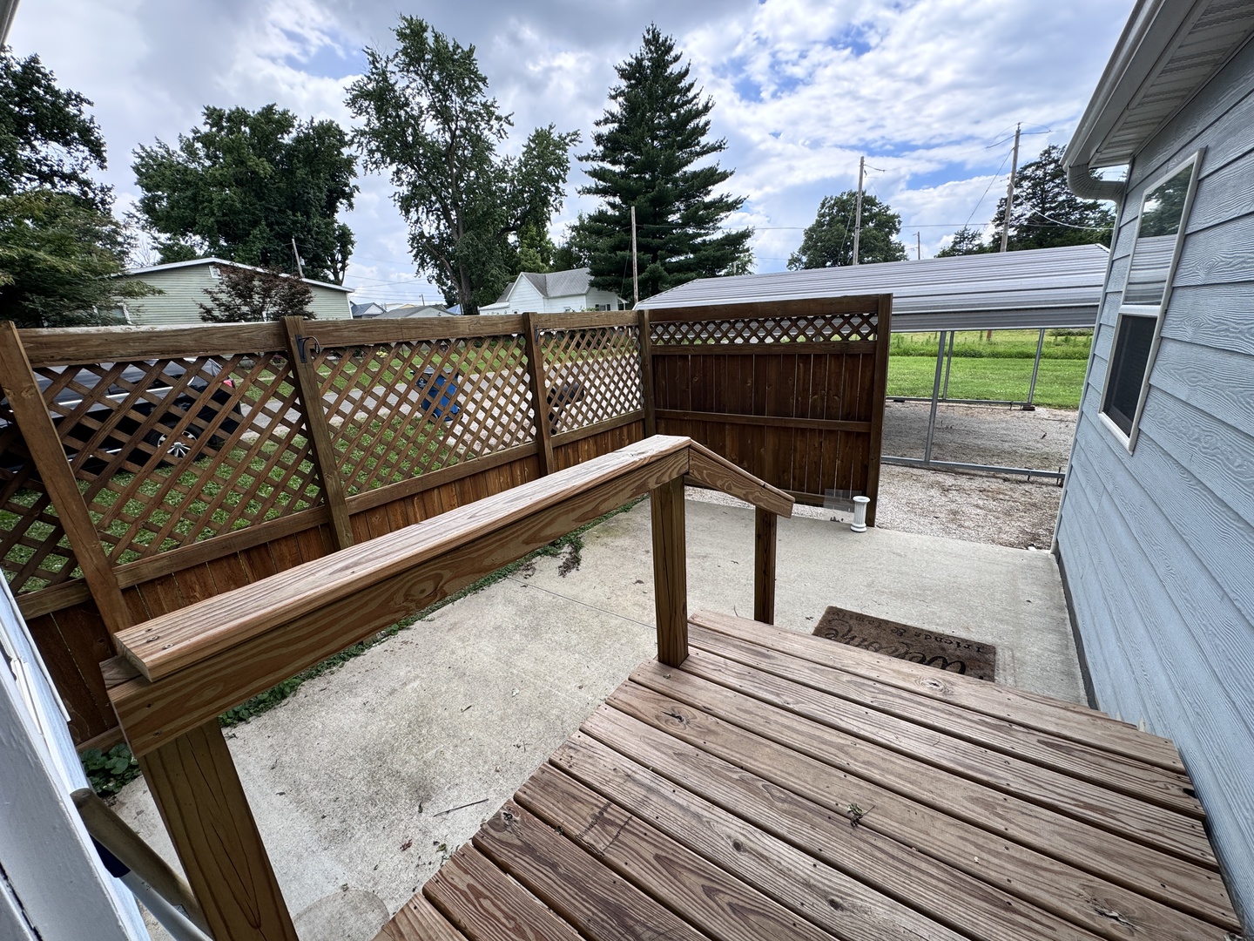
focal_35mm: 14
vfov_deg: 85.7
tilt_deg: -17.0
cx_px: 627
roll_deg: +3.2
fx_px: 507
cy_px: 470
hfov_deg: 102.1
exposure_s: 1/435
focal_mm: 2.22
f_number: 2.2
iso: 40
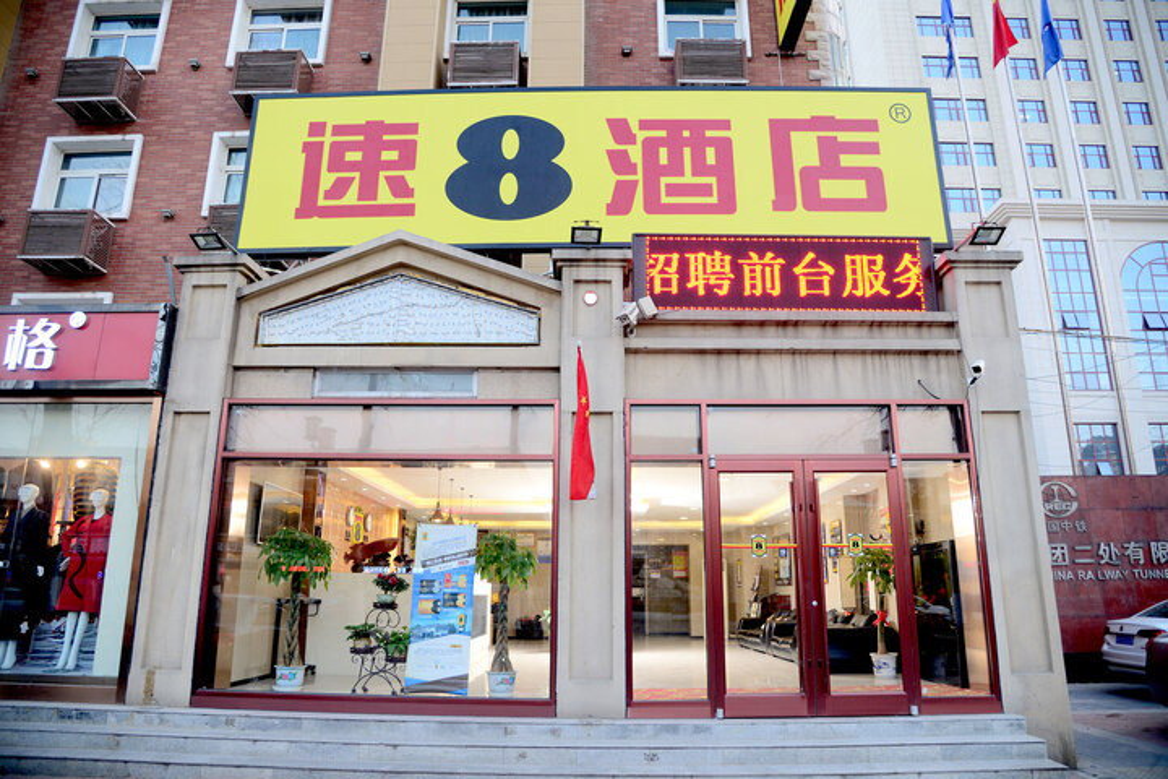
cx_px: 584
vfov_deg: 53.1
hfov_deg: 73.7
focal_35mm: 24
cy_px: 390
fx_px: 779
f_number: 4
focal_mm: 24
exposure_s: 1/125
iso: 400
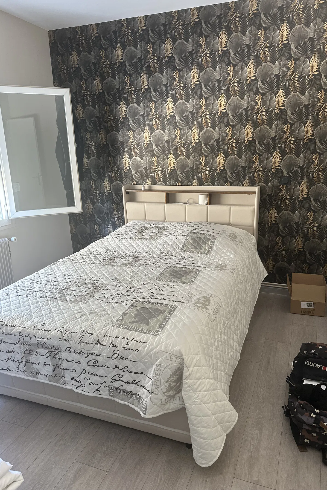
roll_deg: +0.1
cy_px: 245
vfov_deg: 71.5
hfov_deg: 51.2
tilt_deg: -16.0
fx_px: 341
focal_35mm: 25
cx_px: 175
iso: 250
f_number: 1.78
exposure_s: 1/95
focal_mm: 6.86
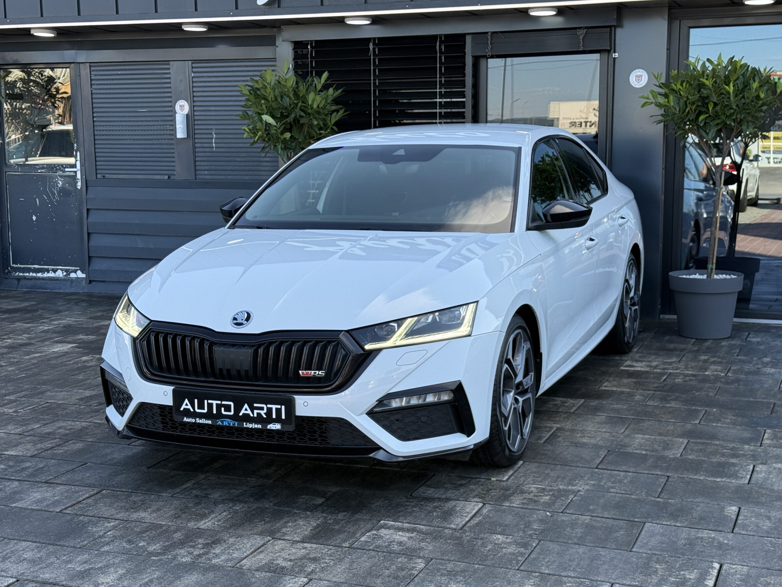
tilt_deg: -6.7
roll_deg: +0.9
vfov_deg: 28.0
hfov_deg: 36.8
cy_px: 292
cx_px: 385
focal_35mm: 52
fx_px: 1175
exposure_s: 1/1085
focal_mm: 6.76
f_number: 1.78
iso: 100
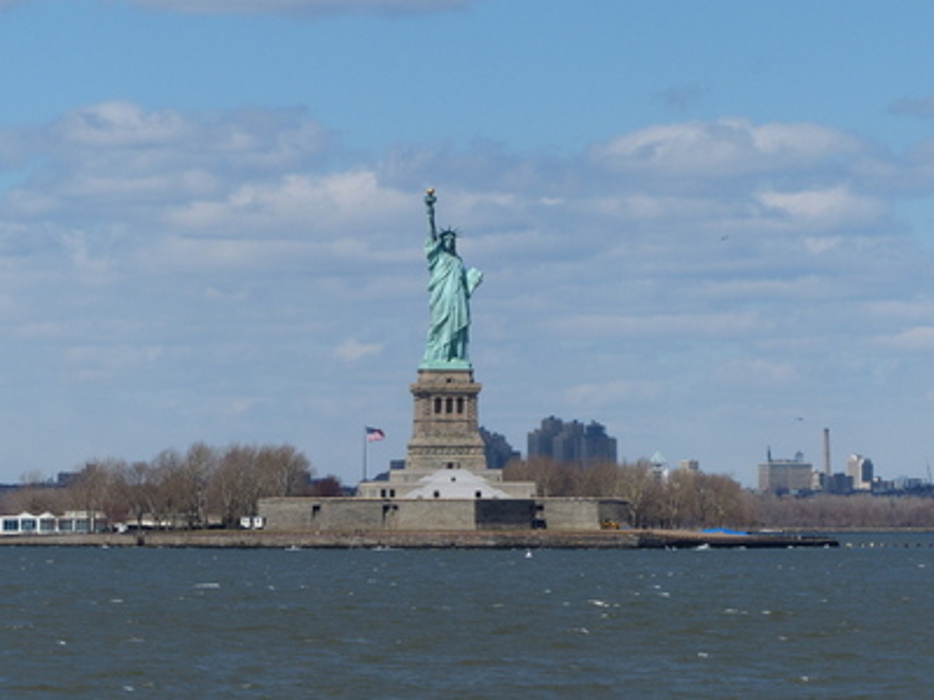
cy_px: 350
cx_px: 467
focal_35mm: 186
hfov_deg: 10.6
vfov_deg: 8.0
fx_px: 5019
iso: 100
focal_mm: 33.5
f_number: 5
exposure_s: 1/1600
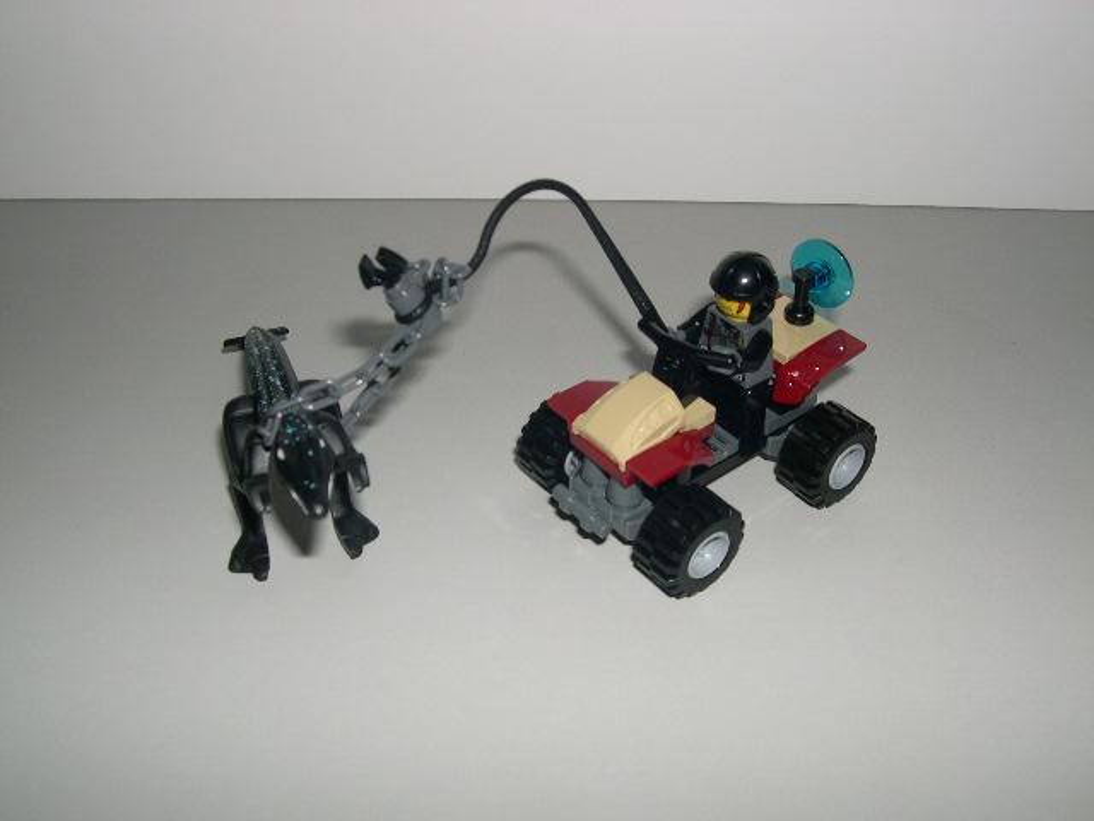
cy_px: 410
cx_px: 547
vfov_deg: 37.7
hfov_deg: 49.0
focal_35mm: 38
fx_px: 1201
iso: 100
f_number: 7.6
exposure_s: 1/60
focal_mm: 8
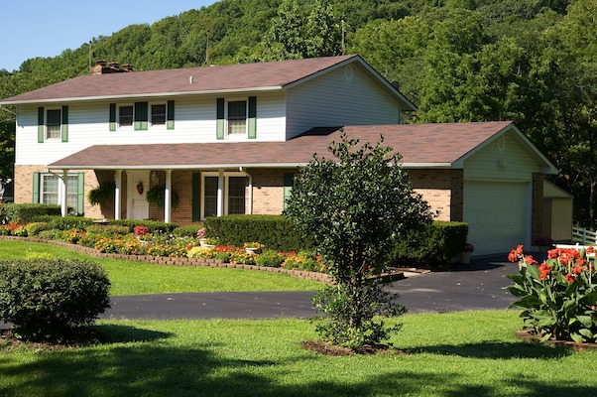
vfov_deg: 22.6
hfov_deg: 33.4
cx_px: 298
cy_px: 198
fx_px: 994
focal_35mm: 60
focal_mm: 60
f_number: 10
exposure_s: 1/400
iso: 400
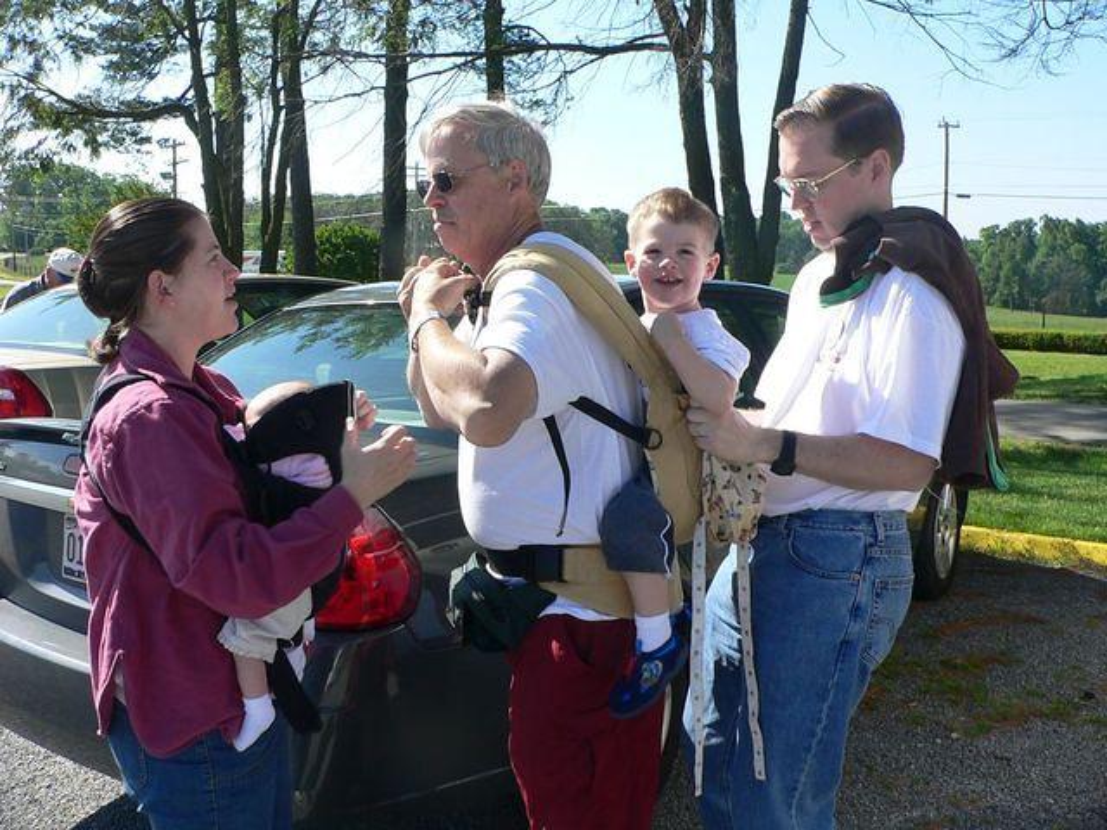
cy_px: 415
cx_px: 554
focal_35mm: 35
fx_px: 1119
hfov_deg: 52.6
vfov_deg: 40.7
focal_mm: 4.6
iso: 80
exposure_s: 1/320
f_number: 4
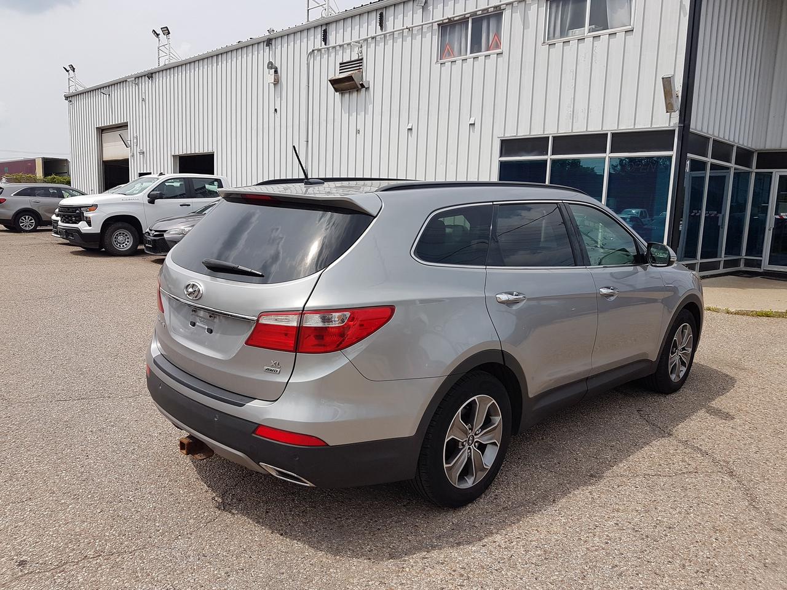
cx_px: 394
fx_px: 591
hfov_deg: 67.3
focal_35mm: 26
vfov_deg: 53.1
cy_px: 295
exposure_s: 1/1976
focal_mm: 4.2
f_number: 1.7
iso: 40
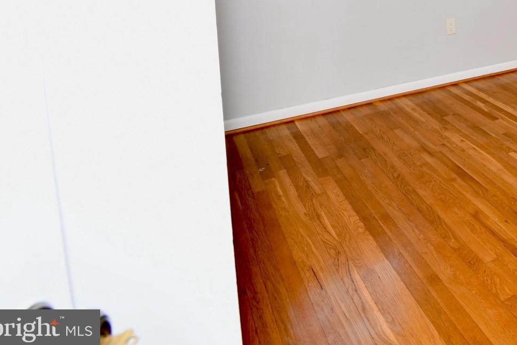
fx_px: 460
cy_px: -19
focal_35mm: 32
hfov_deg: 47.3
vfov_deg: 36.0
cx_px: 532
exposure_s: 1/60
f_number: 4.5
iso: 200
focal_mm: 10
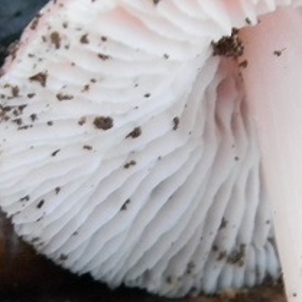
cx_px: 267
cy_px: 211
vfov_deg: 6.2
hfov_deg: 6.2
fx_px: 2774
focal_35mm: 281
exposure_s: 1/17.6
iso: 400
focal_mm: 15.1
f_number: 4.5
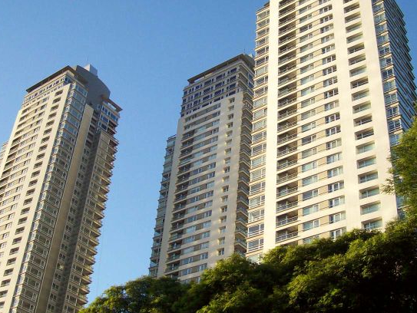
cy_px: 143
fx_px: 639
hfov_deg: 36.1
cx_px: 224
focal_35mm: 53
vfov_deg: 27.5
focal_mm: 6
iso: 80
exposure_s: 1/581
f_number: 2.7
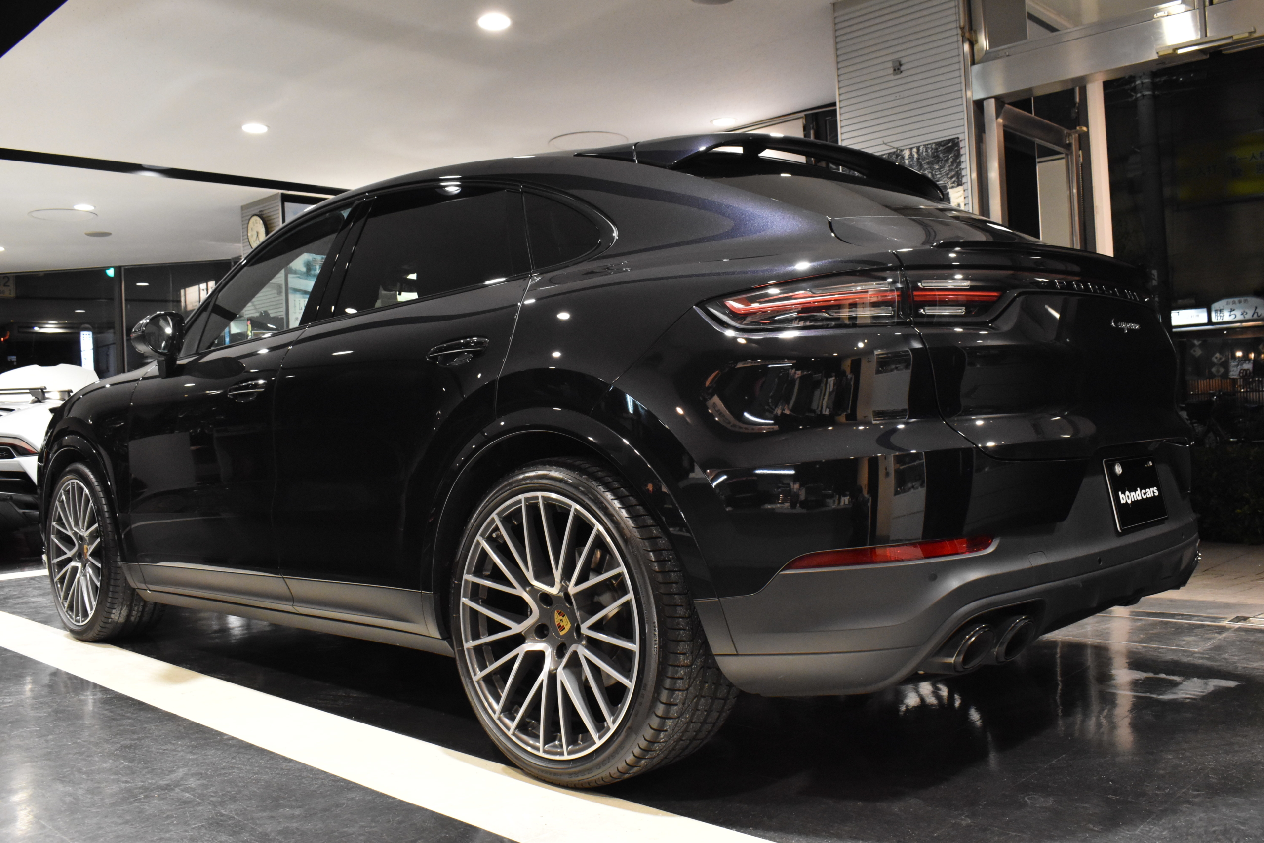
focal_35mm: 32
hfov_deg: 59.5
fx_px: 1106
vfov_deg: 41.7
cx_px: 632
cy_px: 422
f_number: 8
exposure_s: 1/30
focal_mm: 21
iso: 3200
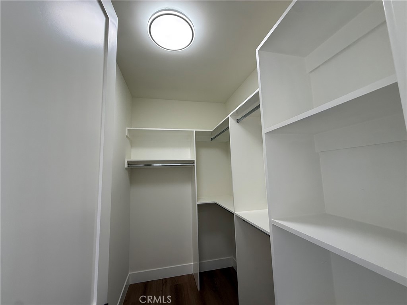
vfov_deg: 85.7
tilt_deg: +7.3
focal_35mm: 14
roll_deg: +1.8
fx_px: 165
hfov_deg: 102.1
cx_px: 204
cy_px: 152
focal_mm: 2.22
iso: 80
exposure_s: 1/120
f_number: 2.2
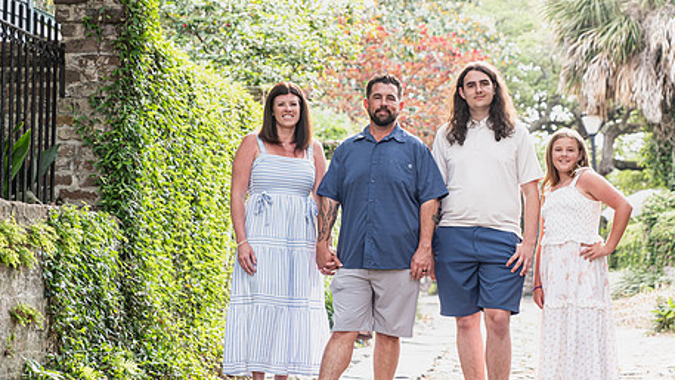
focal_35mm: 108
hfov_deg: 19.7
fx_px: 1933
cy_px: 210
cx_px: 455
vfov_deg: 11.2
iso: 125
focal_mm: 48.5
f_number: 2.8
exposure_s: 1/125
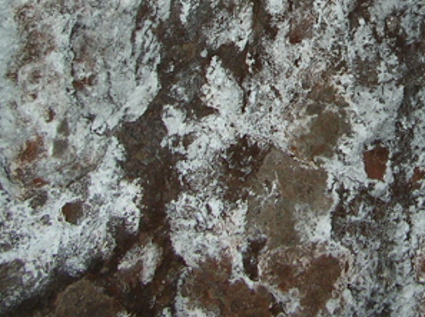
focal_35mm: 82
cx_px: 442
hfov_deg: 22.8
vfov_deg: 17.5
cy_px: -7
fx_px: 1006
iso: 50
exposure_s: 1/60.1
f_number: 2.8
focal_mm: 5.8
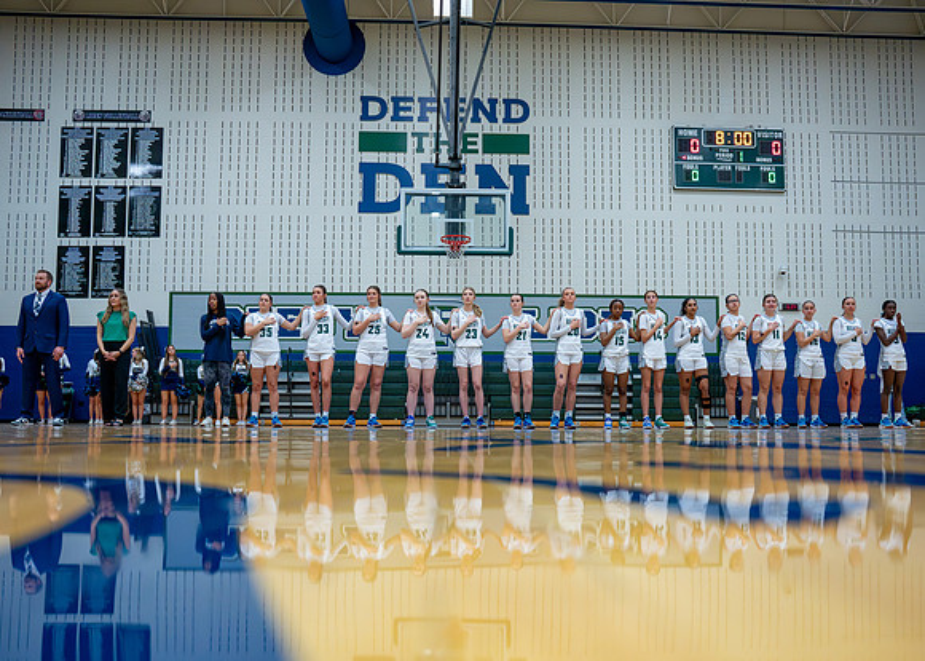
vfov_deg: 41.7
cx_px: 469
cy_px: 372
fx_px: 866
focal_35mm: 33
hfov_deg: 56.2
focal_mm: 27.7
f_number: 2.8
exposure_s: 1/1000
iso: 4000
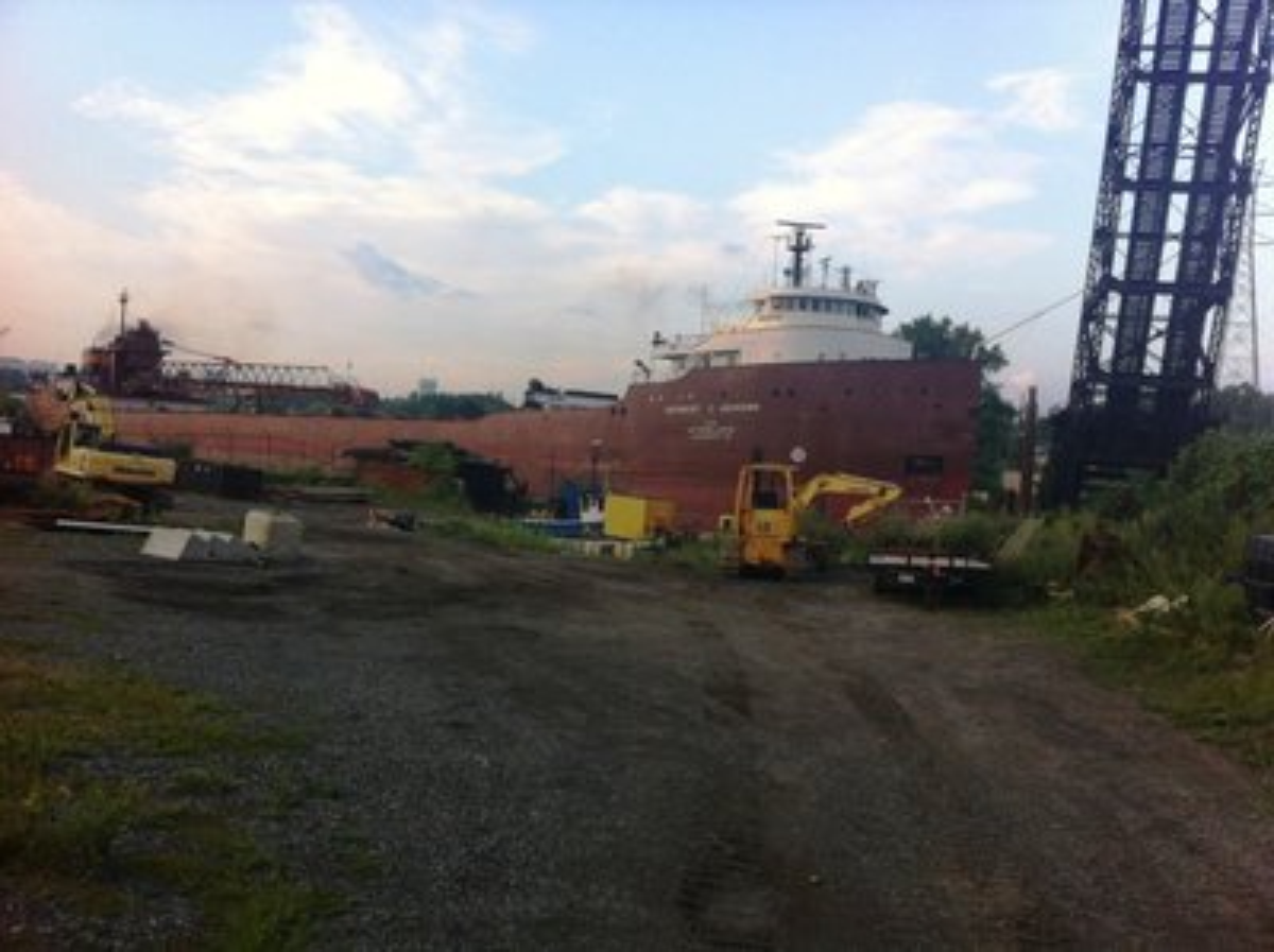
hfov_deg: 52.7
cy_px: 476
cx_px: 637
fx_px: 1287
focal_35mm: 35
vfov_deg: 40.6
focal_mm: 3.85
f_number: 2.8
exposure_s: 1/200
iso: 80
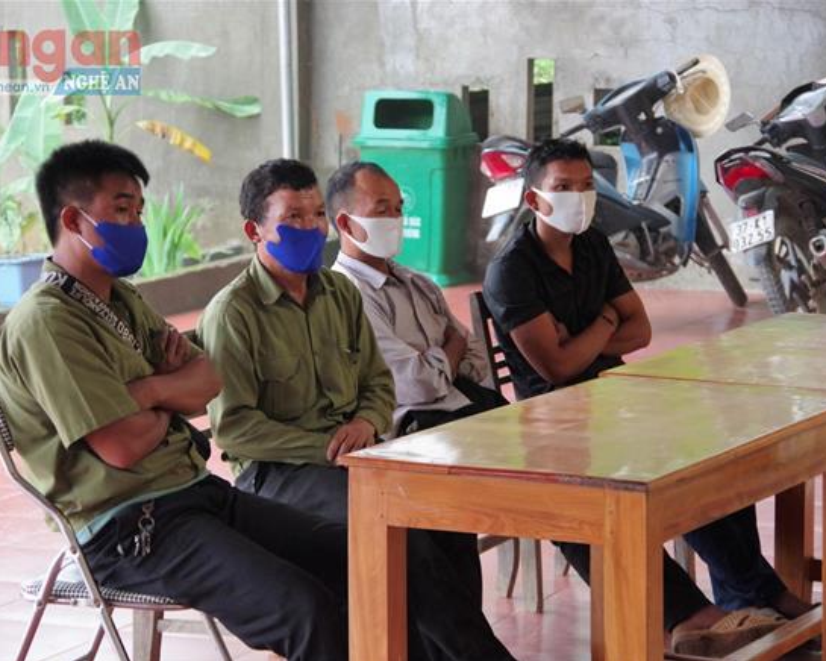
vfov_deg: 11.6
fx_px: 3251
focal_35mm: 133
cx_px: 400
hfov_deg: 14.5
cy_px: 331
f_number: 5.6
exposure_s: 1/25
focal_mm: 78
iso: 3200
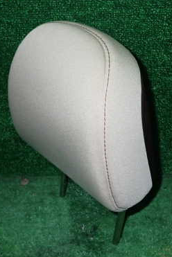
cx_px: 89
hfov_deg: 31.9
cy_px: 141
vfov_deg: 46.3
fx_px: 300
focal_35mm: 42
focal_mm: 4.5
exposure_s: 1/30
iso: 320
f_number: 5.6
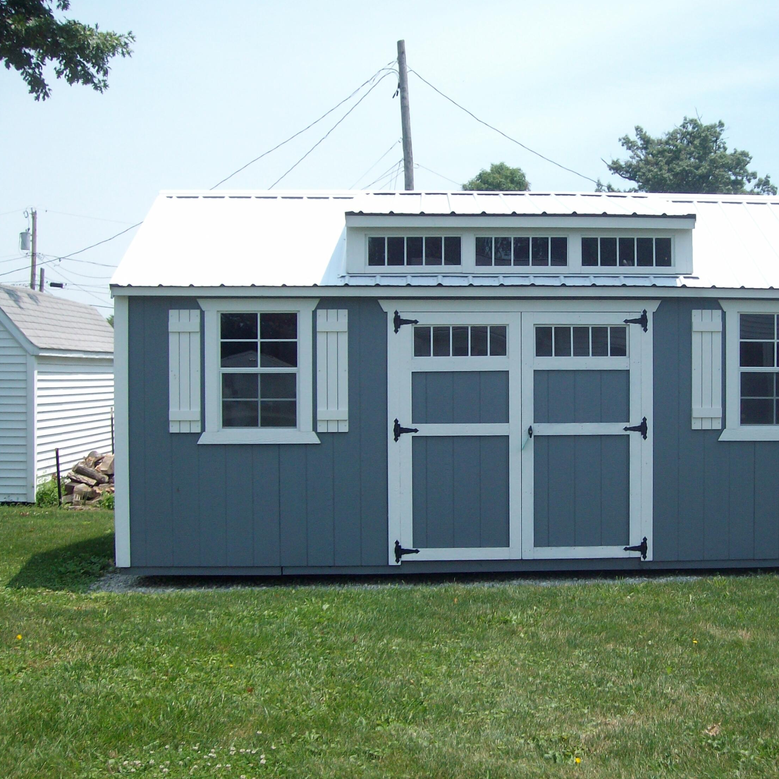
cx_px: 515
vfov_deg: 40.0
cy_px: 384
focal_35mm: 42
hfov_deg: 39.6
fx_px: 1069
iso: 80
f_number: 7.2
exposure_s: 1/186
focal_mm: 5.8
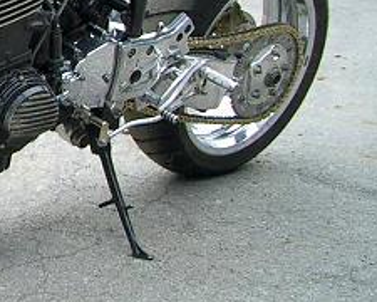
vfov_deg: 16.6
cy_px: 15
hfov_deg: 19.5
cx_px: -104
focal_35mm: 91
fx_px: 1015
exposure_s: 1/100
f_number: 2.6
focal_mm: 5.8
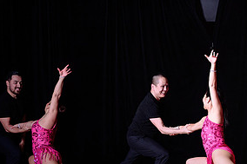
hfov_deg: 13.2
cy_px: 116
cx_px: 252
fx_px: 1049
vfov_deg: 8.9
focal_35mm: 153
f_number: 3.2
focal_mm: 70
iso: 400
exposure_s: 1/160
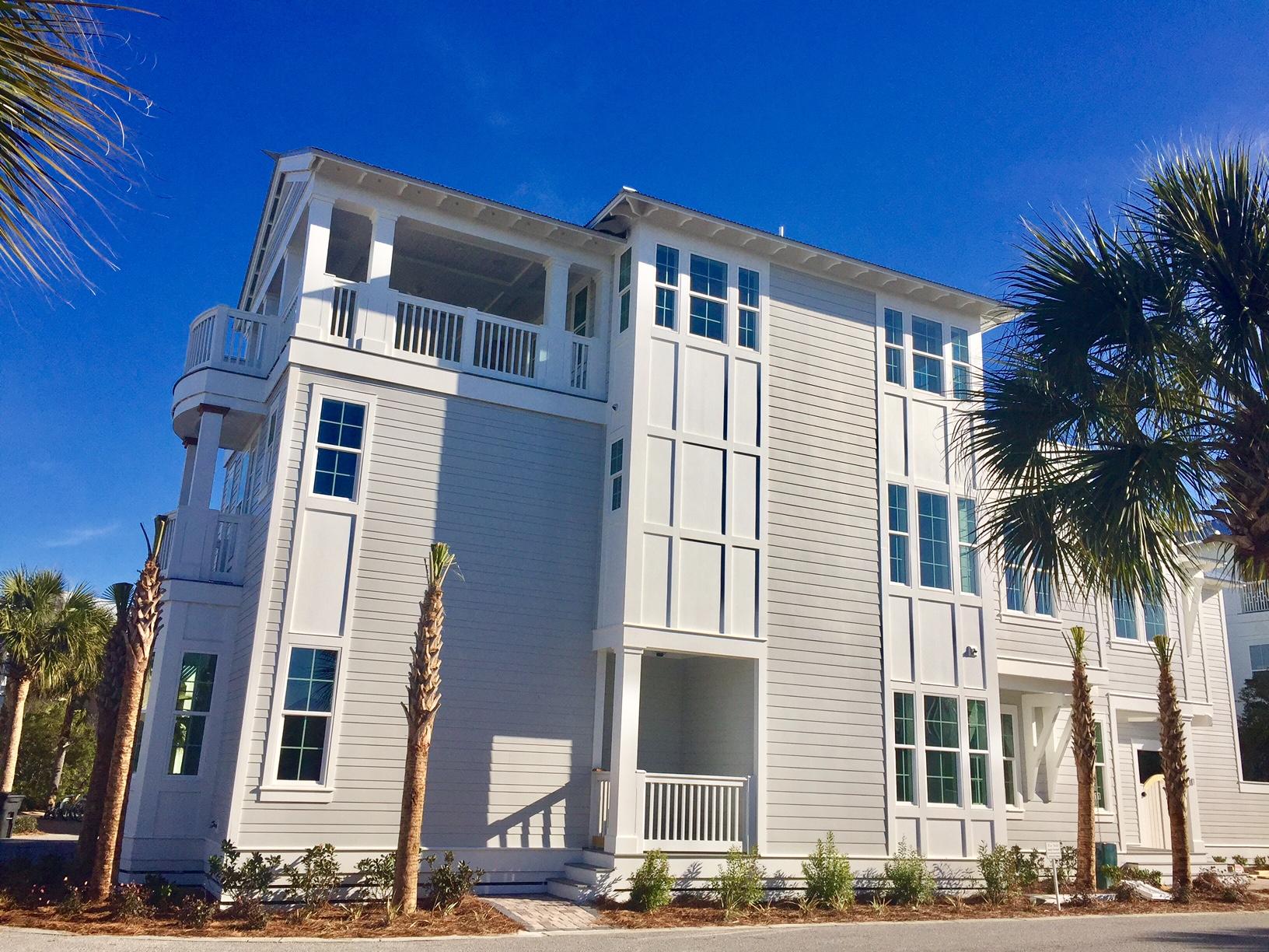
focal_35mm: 29
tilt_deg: +14.5
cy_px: 476
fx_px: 1063
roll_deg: -2.9
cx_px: 634
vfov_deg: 48.2
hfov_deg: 61.7
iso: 32
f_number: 2.2
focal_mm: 4.15
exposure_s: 1/3300
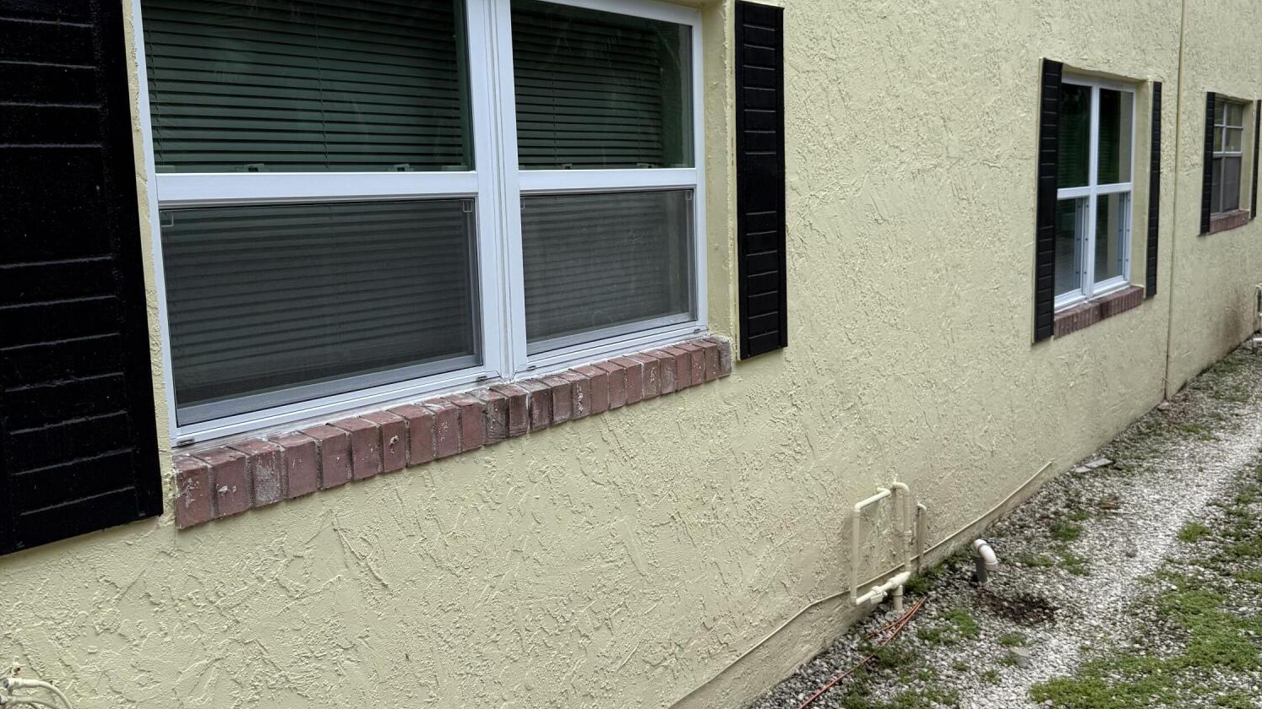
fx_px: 1171
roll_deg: +1.0
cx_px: 633
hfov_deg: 56.6
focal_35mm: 35
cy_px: 362
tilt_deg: -8.1
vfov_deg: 33.7
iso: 80
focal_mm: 6.76
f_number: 1.78
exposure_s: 1/1464
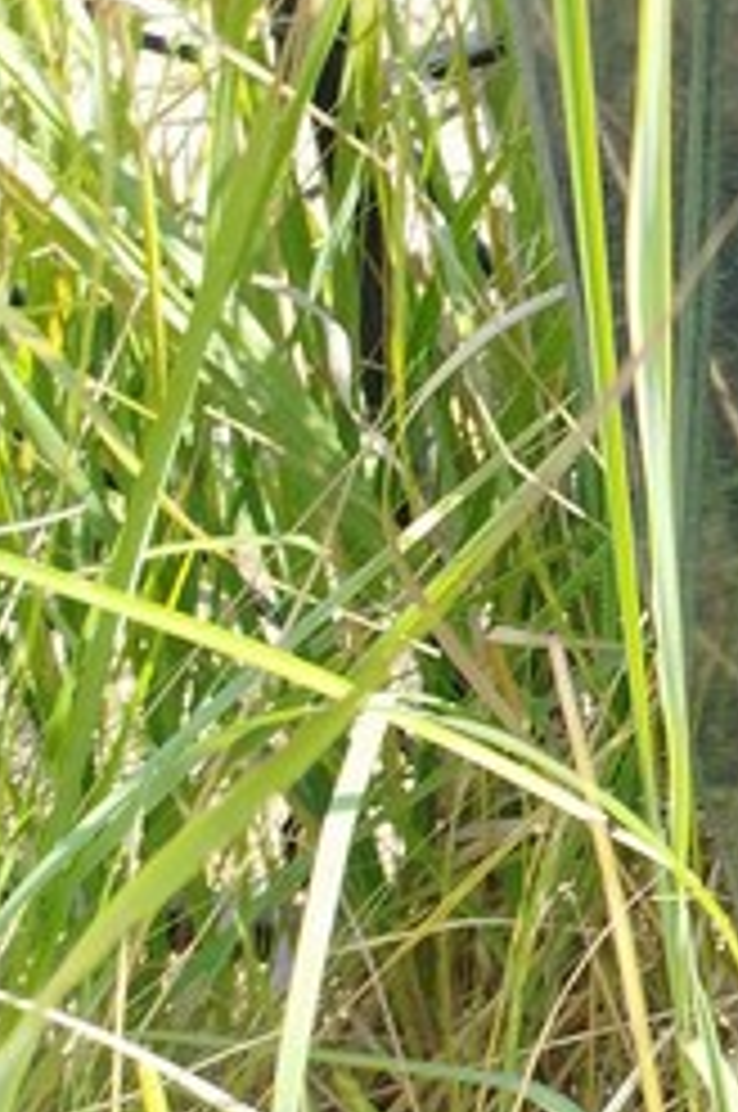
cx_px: 1746
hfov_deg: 13.0
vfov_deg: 25.1
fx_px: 2498
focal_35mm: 81
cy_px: 612
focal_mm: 5.31
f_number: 1.7
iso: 50
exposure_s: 1/189
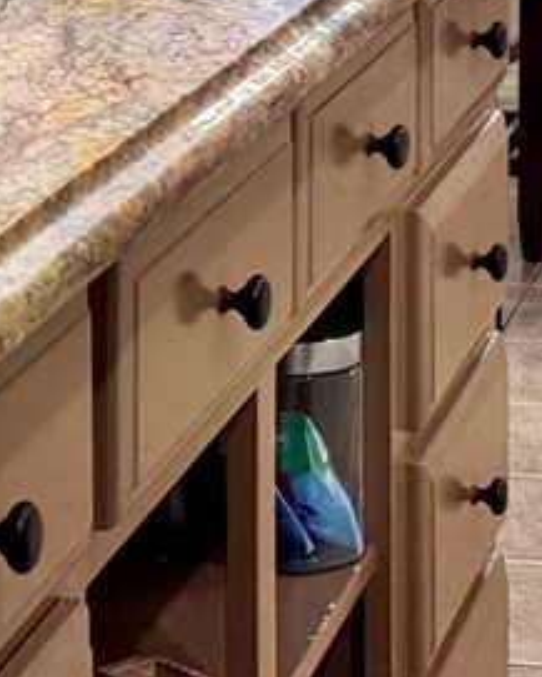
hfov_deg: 8.7
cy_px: -197
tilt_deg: -6.6
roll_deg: +0.5
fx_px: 3547
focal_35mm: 177
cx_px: 267
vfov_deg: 10.7
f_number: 1.78
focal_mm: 6.76
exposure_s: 1/60
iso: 100
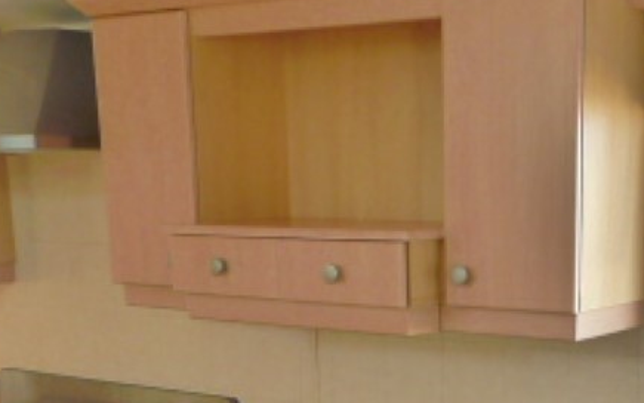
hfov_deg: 30.6
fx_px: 1141
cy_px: 522
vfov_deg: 18.6
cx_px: 528
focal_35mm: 65
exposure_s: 1/100
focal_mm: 5.1
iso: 400
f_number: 2.5
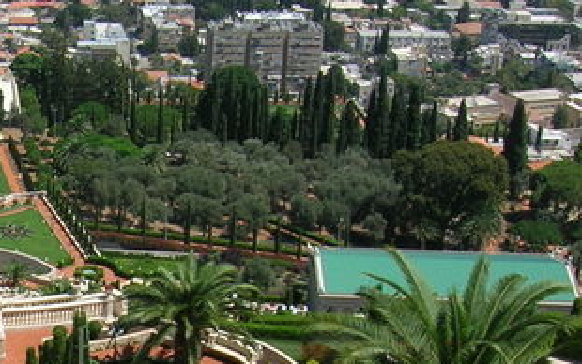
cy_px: 367
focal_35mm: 93
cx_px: -77
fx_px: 1476
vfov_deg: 13.9
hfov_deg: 21.1
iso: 50
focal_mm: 5.7
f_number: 4.9
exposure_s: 1/485
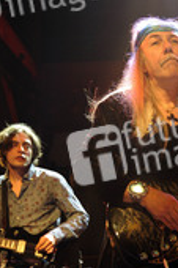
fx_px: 594
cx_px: 195
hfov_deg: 16.5
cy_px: 227
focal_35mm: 80
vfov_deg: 24.8
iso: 1600
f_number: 3.5
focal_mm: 34
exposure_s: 1/250
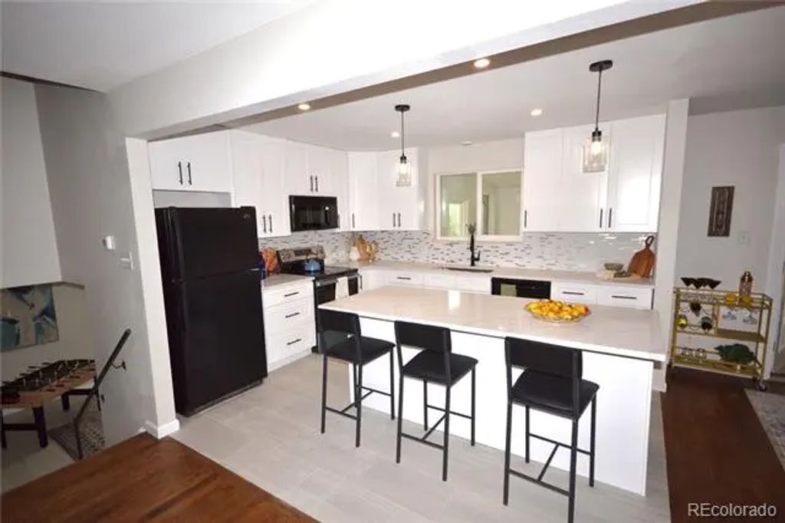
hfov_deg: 92.5
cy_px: 262
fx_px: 376
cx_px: 392
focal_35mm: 17
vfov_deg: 69.6
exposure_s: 1/60
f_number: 4.2
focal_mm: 11.5
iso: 100
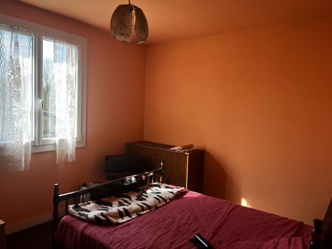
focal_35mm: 26
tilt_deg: -3.7
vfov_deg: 53.1
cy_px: 124
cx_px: 166
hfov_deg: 67.3
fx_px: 249
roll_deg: -1.7
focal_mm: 5.1
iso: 64
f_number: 1.6
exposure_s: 1/171
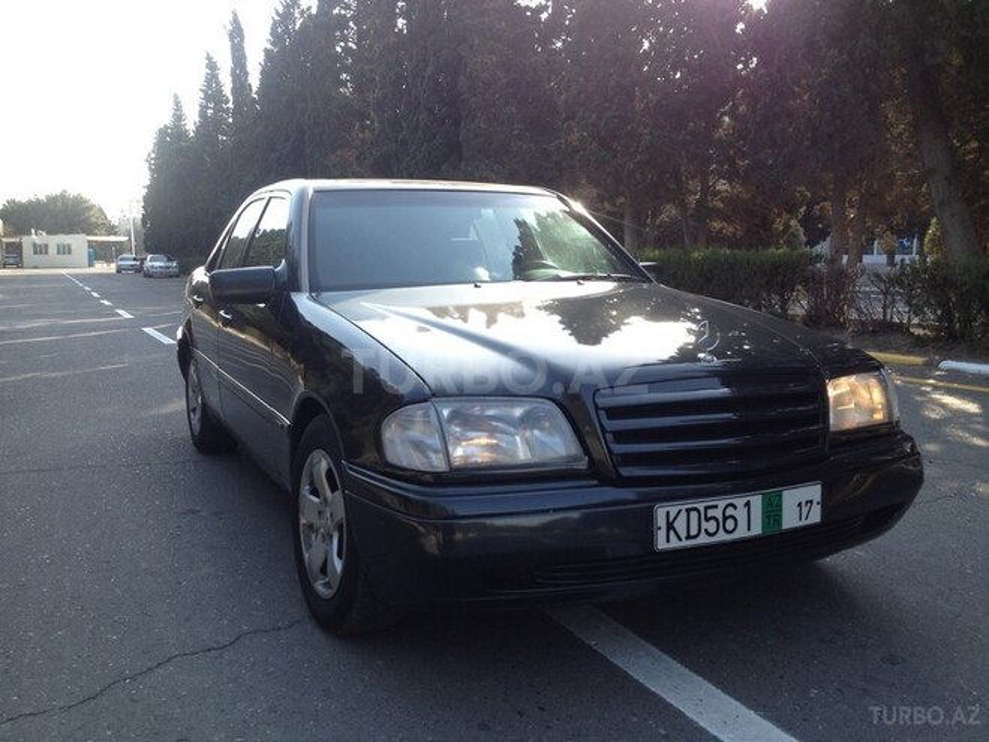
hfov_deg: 52.6
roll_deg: -2.0
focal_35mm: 35
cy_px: 371
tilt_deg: -5.5
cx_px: 494
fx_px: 1000
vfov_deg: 40.7
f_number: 2.4
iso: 50
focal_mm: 4.28
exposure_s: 1/356
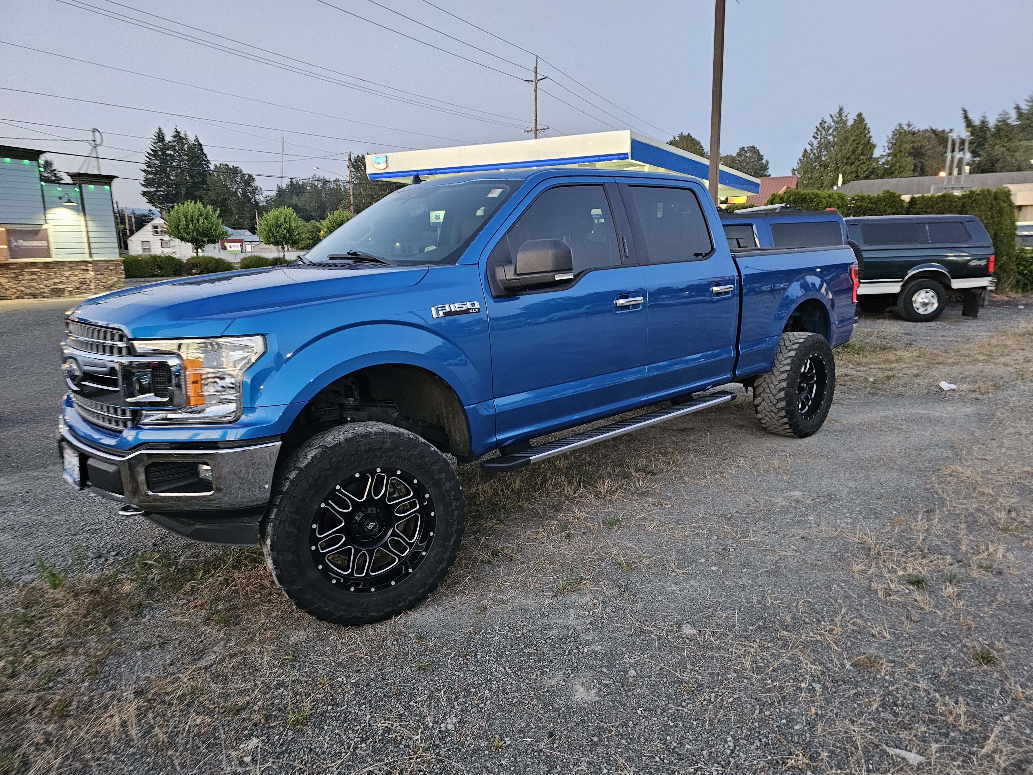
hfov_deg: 73.9
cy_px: 388
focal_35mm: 23
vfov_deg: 58.9
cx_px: 516
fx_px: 686
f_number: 1.7
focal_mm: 6.3
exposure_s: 1/24
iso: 500
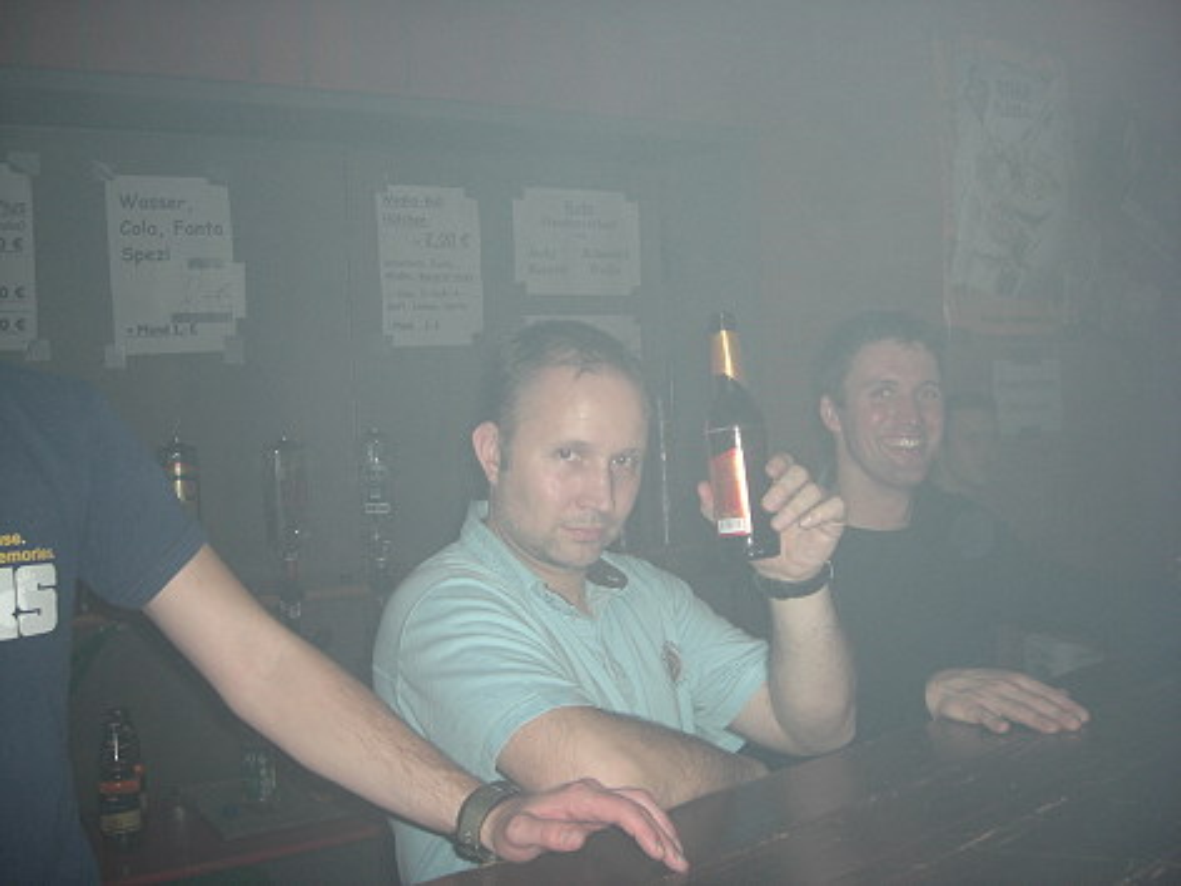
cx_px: 590
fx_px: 1296
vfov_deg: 37.7
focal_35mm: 38
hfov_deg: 49.0
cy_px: 443
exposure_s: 1/60
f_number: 2.8
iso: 200
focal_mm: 7.9
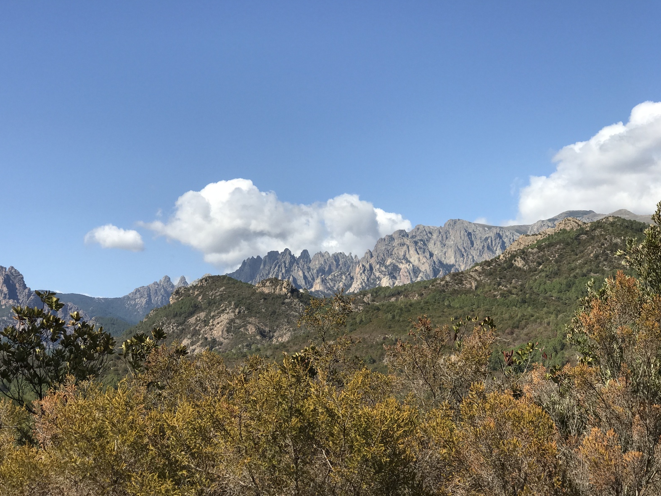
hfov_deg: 33.2
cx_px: 325
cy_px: 249
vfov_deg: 25.2
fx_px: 1108
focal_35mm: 58
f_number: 2.8
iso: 20
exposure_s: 1/1030
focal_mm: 6.6
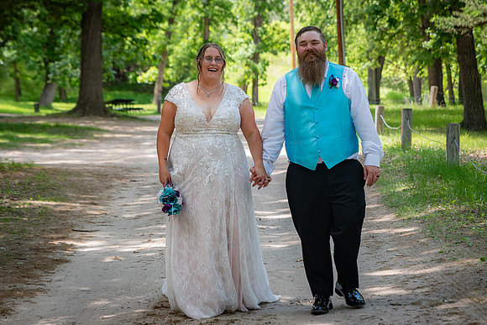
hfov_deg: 17.8
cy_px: 121
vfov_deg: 12.0
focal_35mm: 115
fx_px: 1551
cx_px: 299
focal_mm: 70
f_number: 4
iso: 200
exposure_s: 1/160
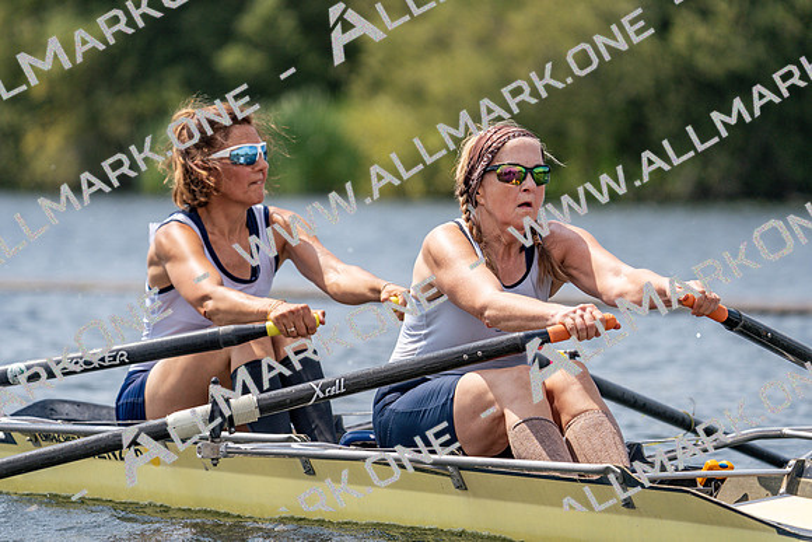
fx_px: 7490
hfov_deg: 6.2
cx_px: 406
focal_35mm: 332
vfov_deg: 4.1
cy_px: 271
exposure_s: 1/1600
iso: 250
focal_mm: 332
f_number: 6.3
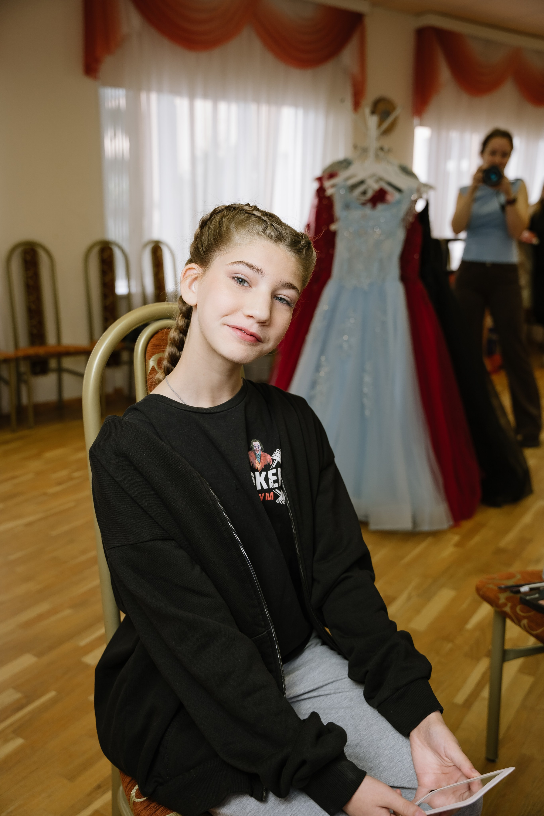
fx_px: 764
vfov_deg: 56.2
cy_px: 408
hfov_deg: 39.2
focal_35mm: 34
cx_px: 272
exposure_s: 1/160
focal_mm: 33.7
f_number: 3.5
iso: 400
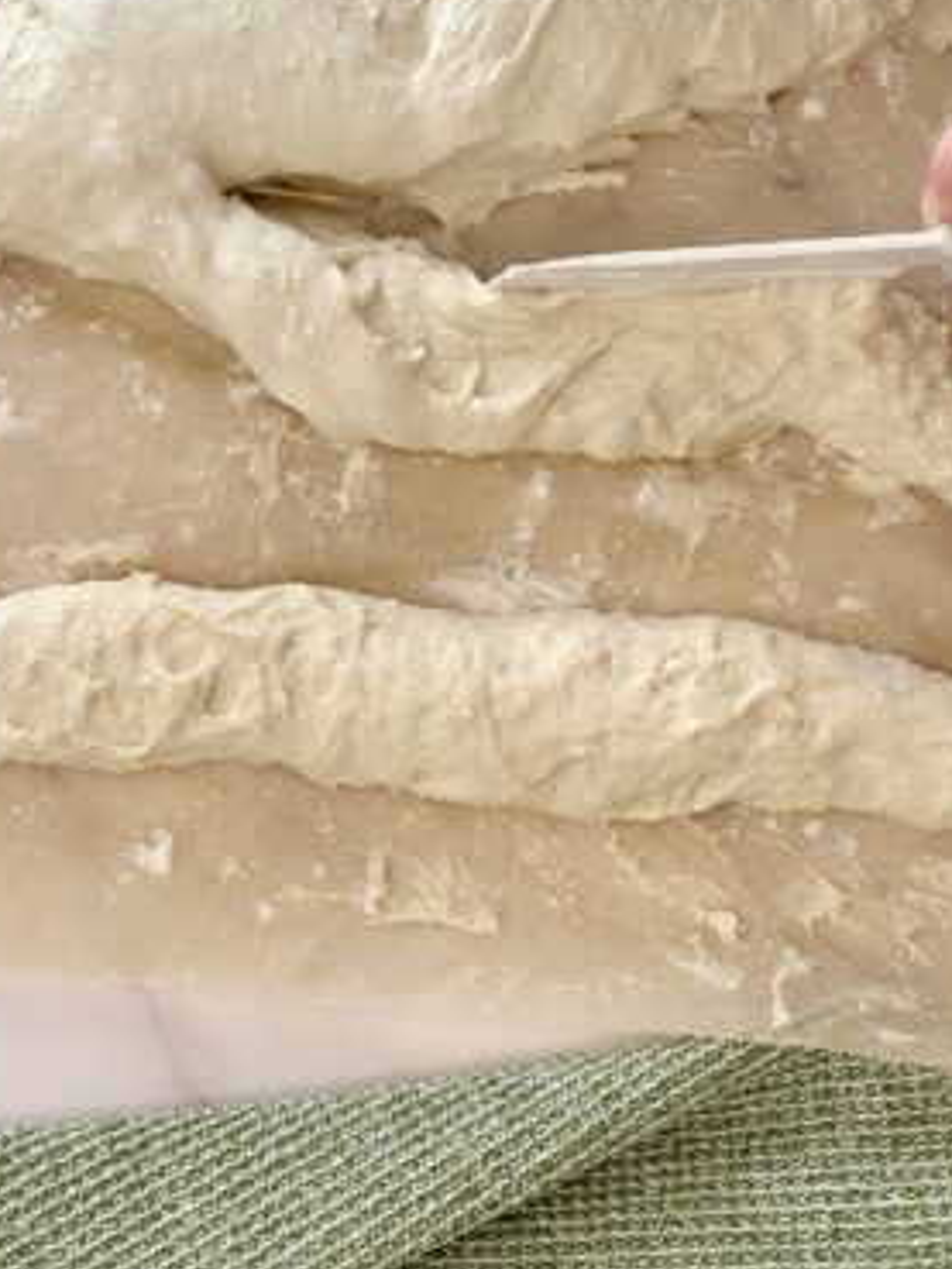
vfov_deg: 29.8
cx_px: 596
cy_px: 616
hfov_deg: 22.5
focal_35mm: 65
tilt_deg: -82.2
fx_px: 2382
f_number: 1.78
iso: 80
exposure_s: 1/332
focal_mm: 6.86
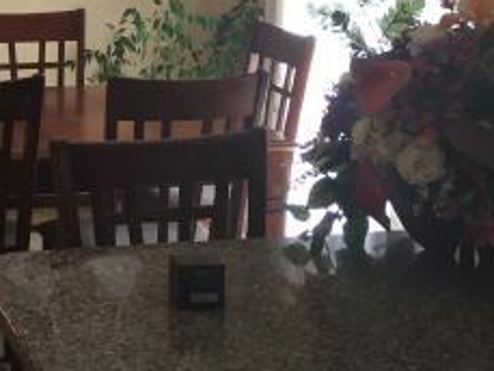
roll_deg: +1.4
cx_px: -76
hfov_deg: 22.5
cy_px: 9
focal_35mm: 81
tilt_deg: -6.7
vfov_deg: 17.8
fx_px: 1157
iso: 32
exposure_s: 1/40
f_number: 2.2
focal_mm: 4.15
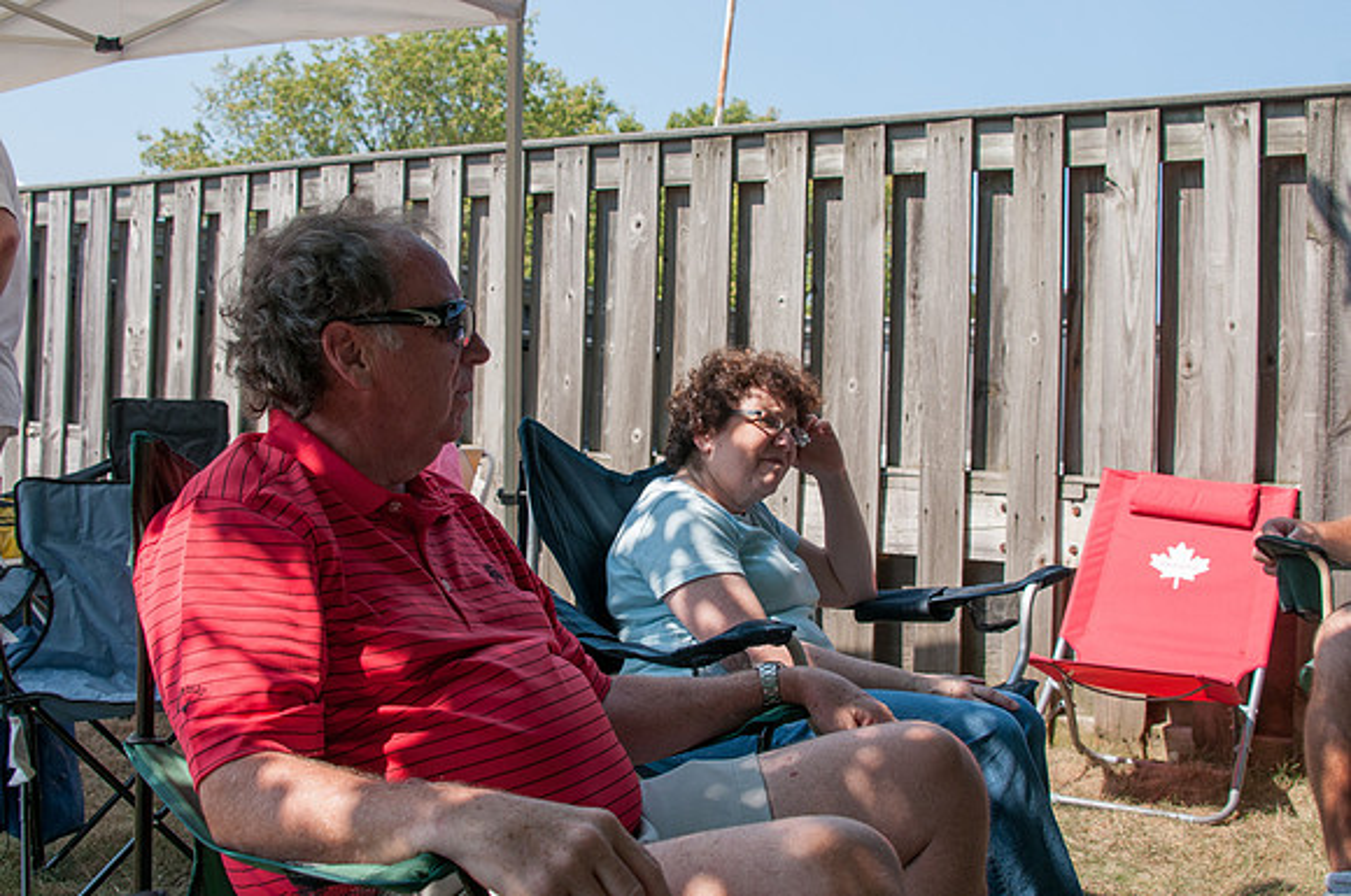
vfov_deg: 31.8
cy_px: 448
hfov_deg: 46.5
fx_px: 1574
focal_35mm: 42
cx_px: 676
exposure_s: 1/640
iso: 250
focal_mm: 28
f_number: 5.6
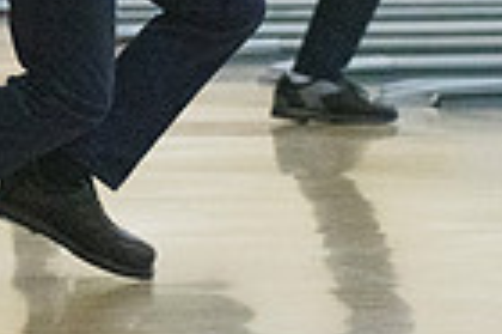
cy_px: -189
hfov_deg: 5.4
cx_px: 165
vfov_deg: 3.6
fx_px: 5321
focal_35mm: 382
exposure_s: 1/1000
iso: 10000
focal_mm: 92
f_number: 4
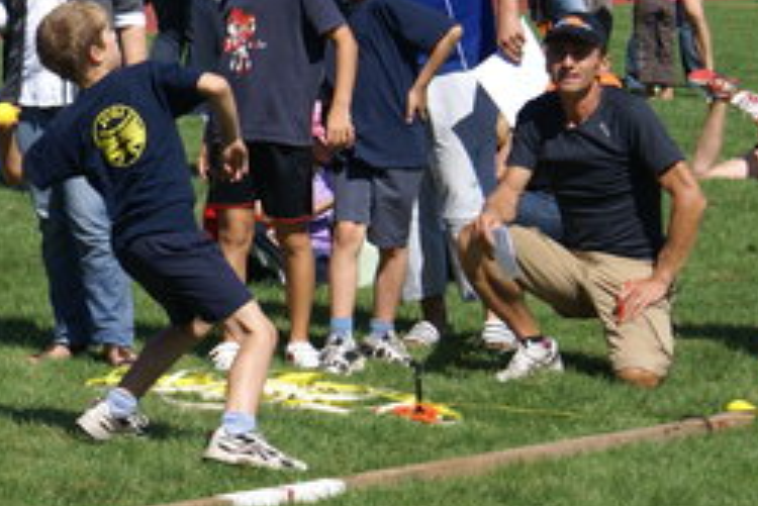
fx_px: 4782
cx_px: 18
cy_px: 102
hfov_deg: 9.0
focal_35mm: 227
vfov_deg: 6.1
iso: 100
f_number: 7.1
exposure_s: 1/320
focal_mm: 70
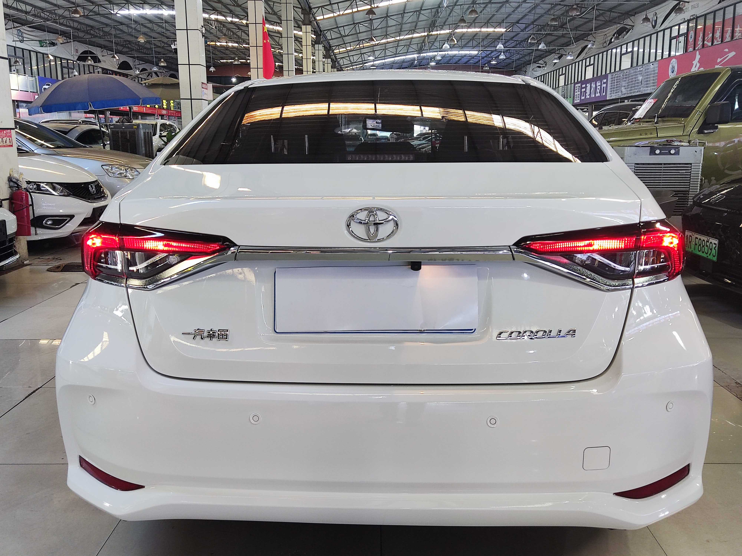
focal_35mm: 33
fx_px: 707
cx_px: 371
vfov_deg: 42.9
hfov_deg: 55.4
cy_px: 278
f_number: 1.79
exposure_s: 1/50
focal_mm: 4.71
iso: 159
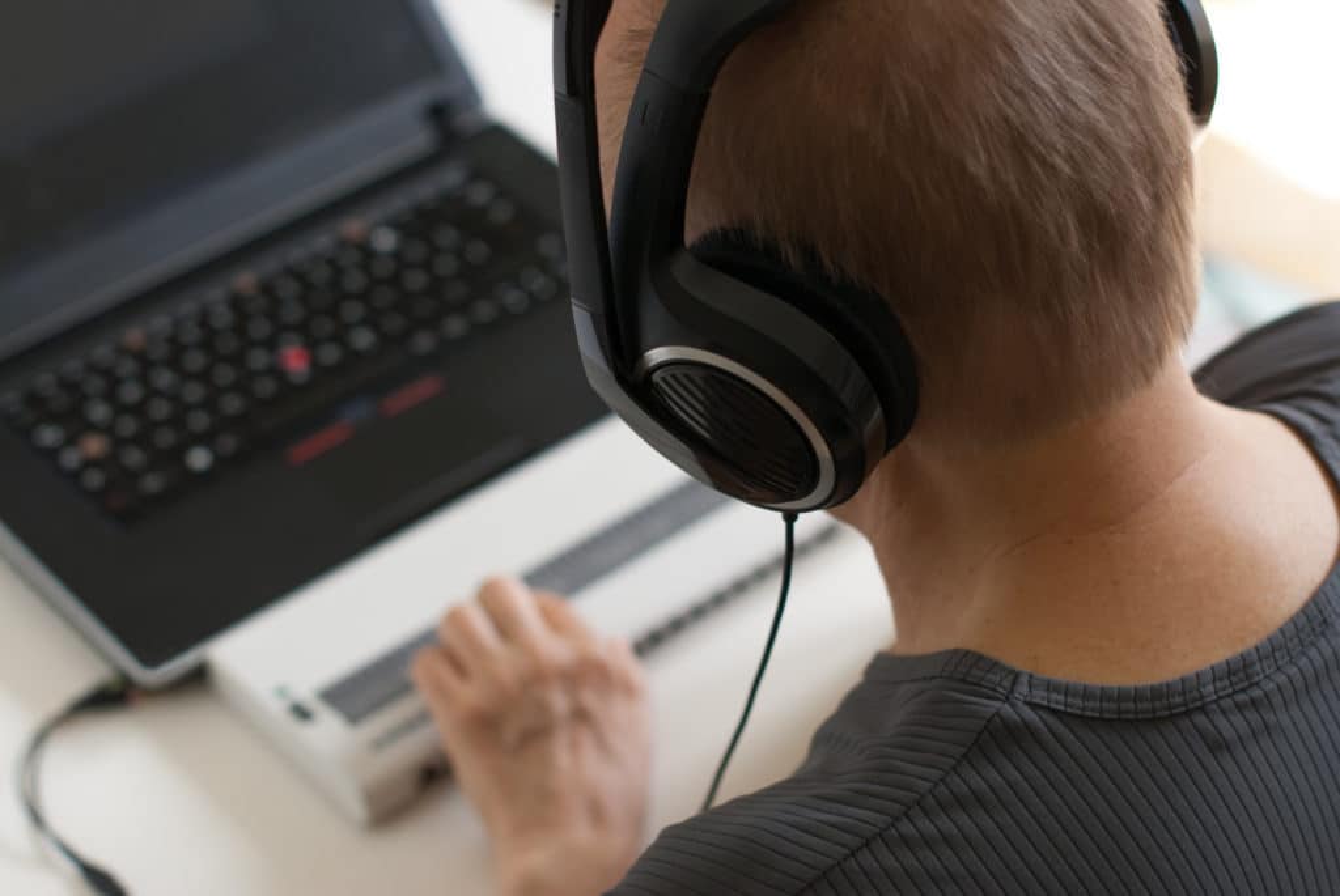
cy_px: 448
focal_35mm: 75
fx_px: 2794
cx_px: 670
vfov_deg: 18.2
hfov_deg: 27.0
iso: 100
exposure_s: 1/60
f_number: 2.8
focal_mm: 50
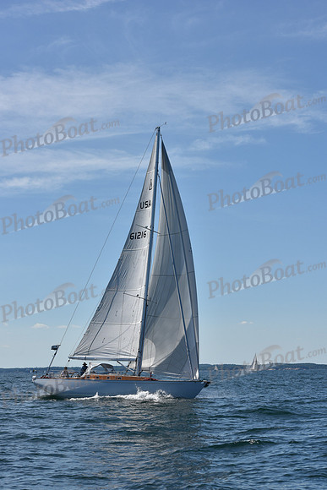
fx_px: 953
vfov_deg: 28.8
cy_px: 245
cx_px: 164
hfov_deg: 19.5
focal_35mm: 70
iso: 250
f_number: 9
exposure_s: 1/1250
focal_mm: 70
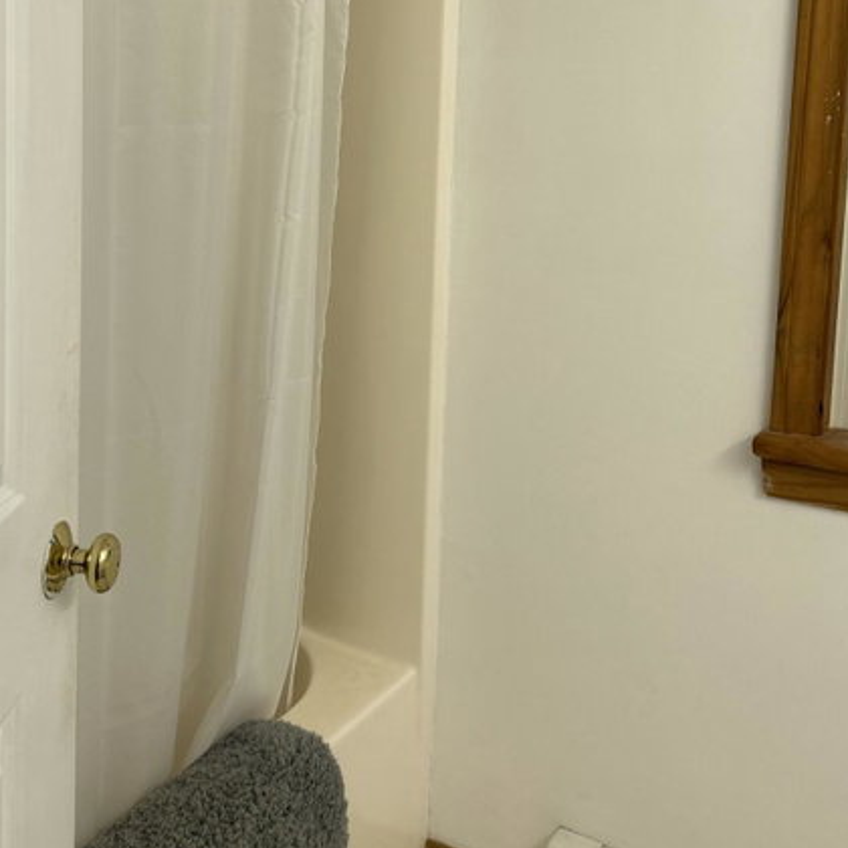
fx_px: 1164
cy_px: 174
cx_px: 404
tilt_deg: -4.9
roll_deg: -1.1
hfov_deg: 40.0
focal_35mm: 42
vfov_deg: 38.6
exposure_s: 1/147
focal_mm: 5.7
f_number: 1.5
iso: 32
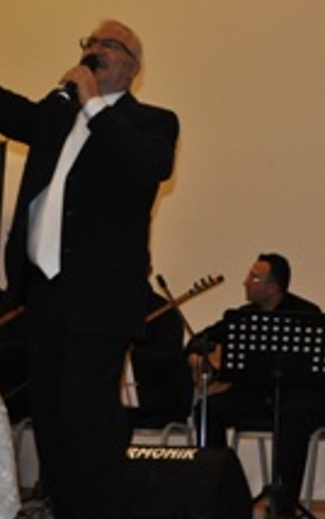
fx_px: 1175
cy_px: 235
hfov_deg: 15.5
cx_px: 325
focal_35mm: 83
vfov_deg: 24.9
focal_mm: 26
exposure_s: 1/60
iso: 800
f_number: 4.2
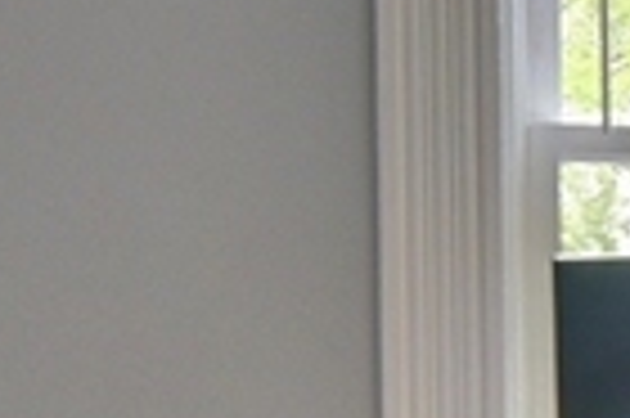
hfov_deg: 14.0
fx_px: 2045
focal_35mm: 117
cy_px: 310
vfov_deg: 11.7
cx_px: 1350
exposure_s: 1/20
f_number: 8
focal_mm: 11
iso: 400
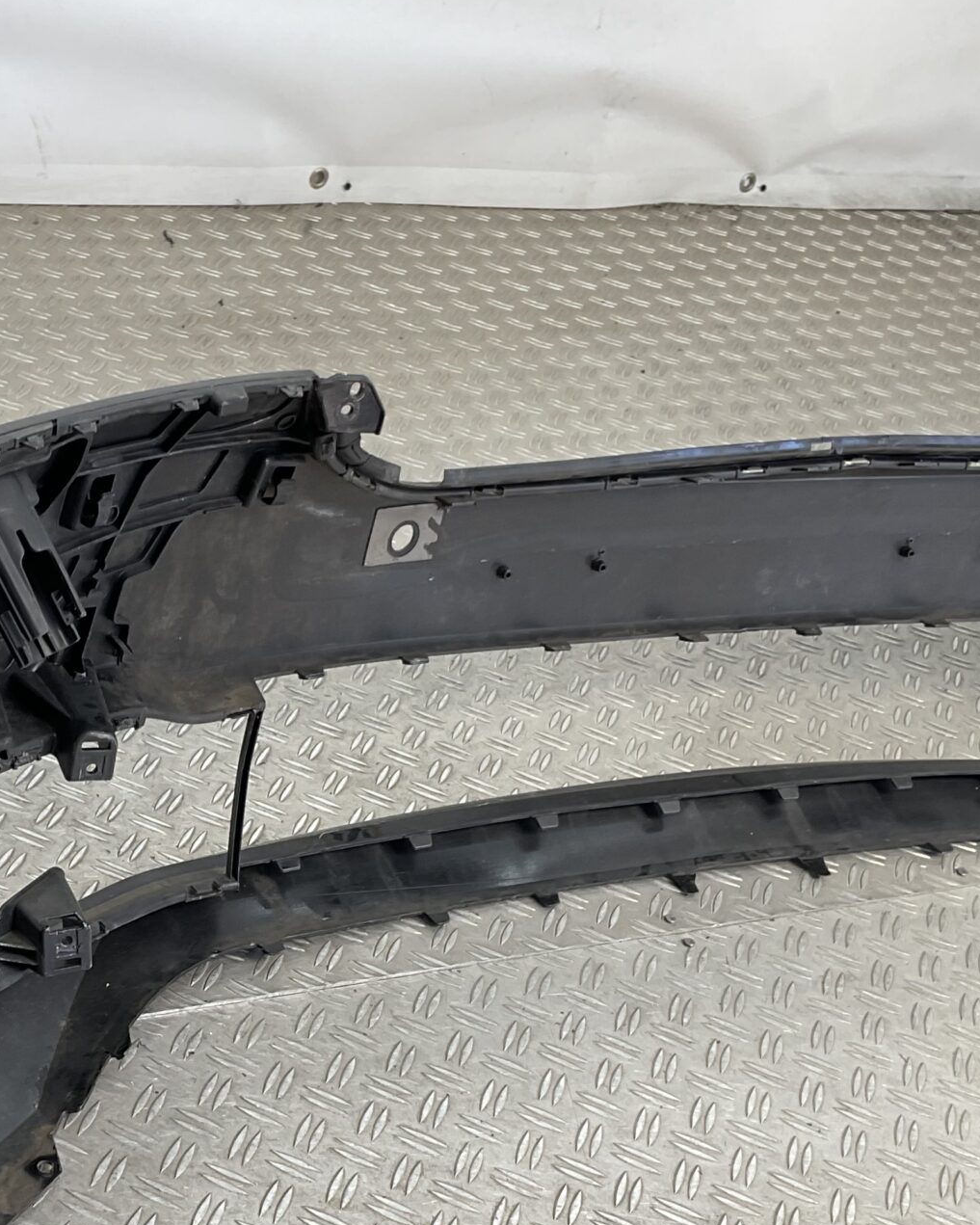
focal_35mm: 57
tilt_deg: -37.8
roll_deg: -16.5
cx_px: 197
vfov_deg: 32.5
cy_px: 883
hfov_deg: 26.2
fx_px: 2066
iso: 16
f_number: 1.8
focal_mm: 3
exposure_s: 1/120
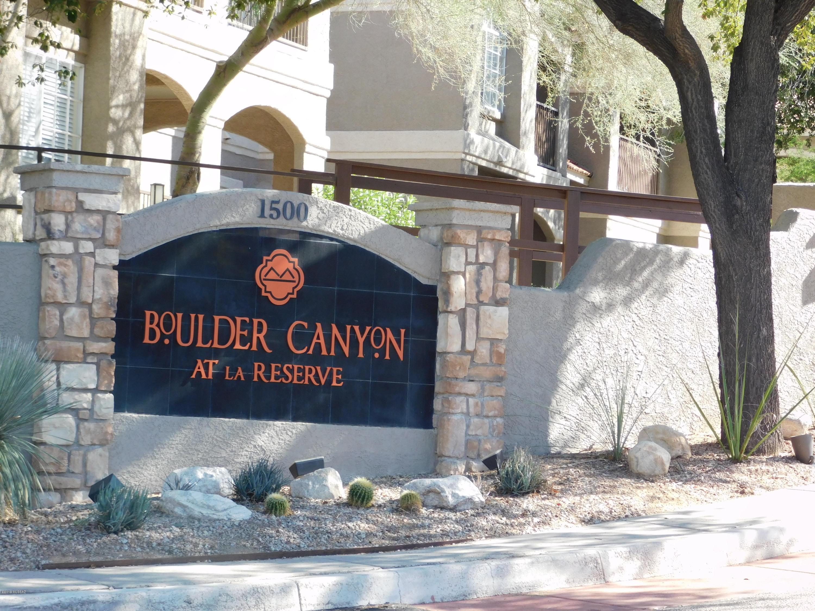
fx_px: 3155
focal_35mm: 134
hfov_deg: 14.7
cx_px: 408
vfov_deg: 11.1
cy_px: 306
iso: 125
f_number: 5
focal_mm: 23.7
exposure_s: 1/100
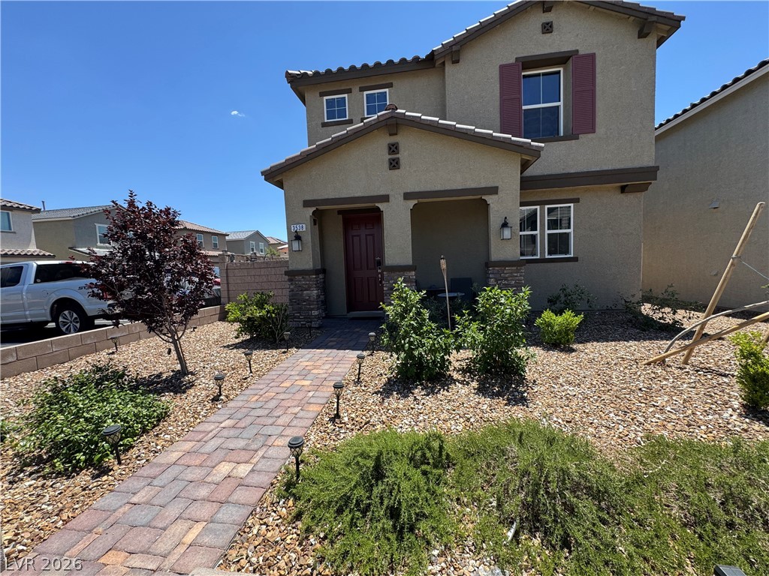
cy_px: 288
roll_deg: +2.4
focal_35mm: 14
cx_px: 384
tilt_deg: -4.6
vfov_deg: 85.7
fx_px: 311
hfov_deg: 102.1
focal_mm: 2.22
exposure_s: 1/944
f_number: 2.2
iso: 50
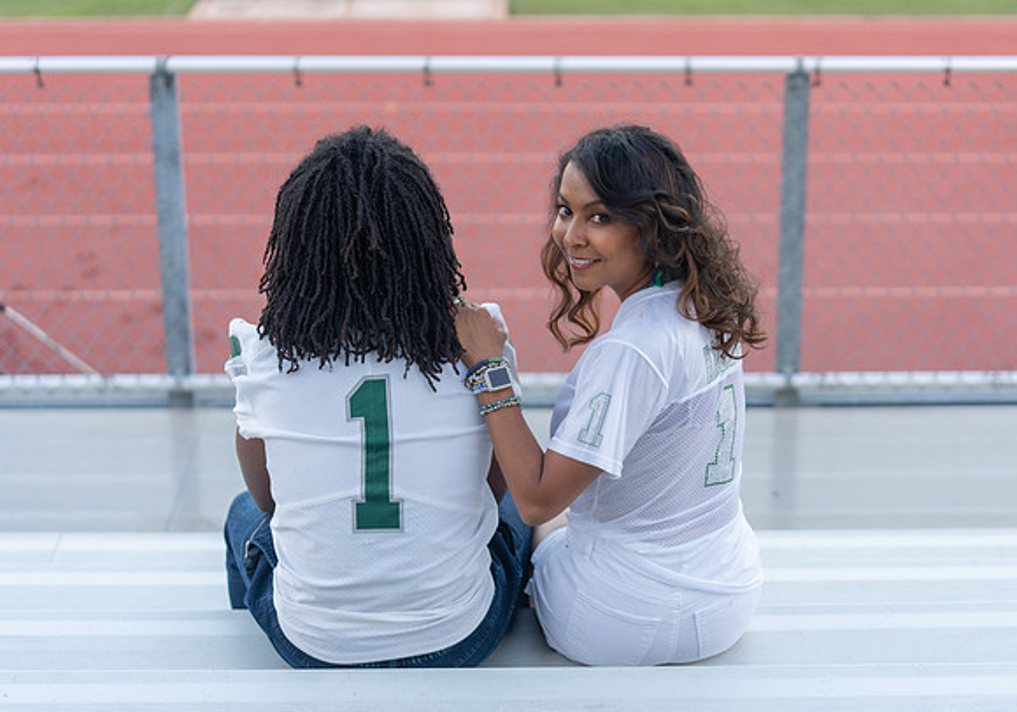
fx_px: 2225
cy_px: 378
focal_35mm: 78
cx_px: 570
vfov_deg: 18.2
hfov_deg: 25.7
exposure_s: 1/320
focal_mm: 70
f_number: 2.8
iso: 640
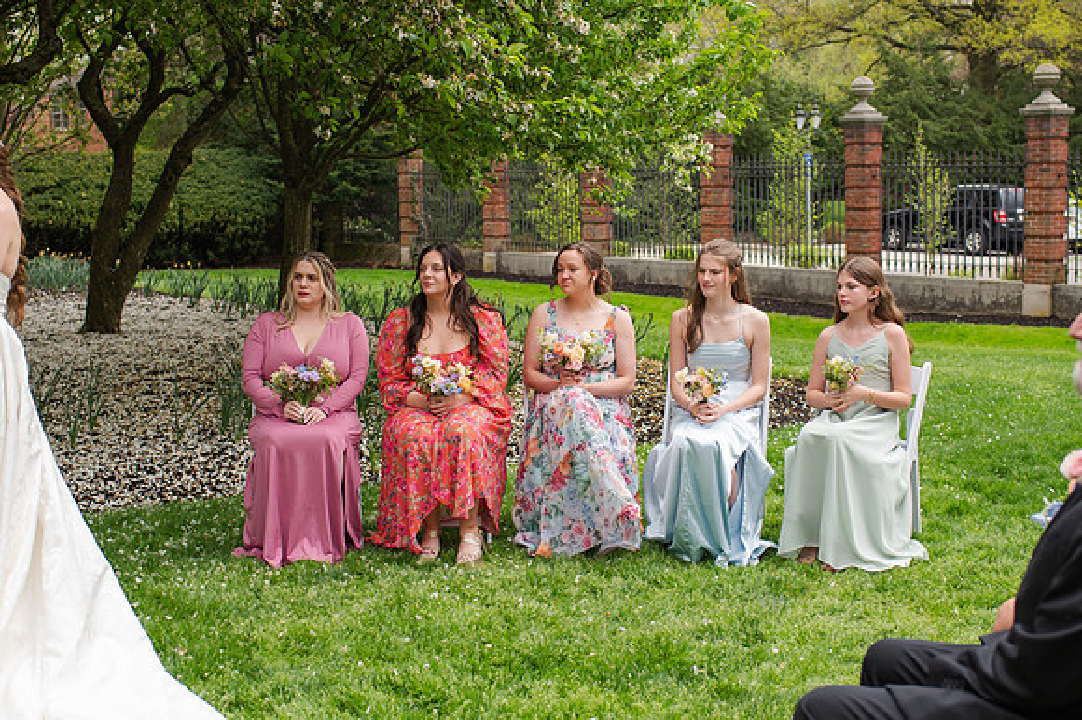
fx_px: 1498
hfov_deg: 39.7
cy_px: 346
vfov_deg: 27.0
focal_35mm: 50
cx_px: 541
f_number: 3.2
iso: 100
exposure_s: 1/640
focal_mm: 35
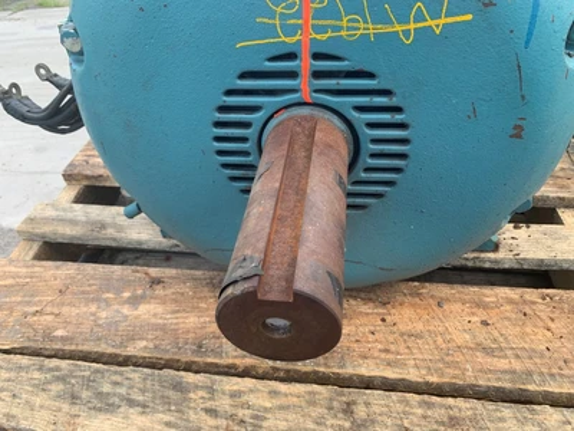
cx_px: 287
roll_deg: +0.6
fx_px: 431
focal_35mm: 26
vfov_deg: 53.1
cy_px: 216
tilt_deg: -39.3
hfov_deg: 67.3
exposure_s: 1/175
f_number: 1.8
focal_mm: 4.25
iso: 25
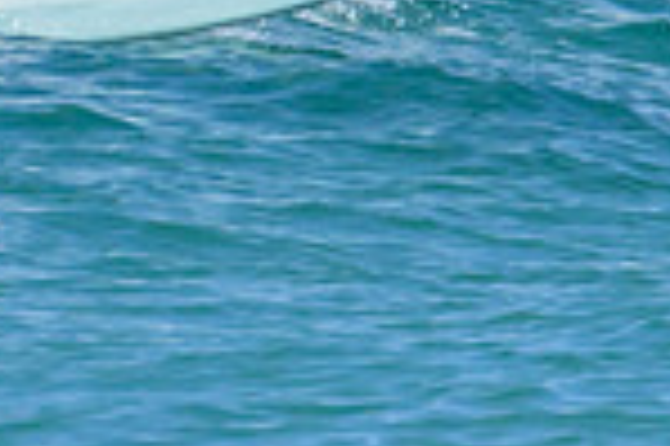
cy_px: -487
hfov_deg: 0.5
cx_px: -259
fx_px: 78749
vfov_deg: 0.3
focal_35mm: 4236
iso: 900
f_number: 11
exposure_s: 1/2000
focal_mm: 800
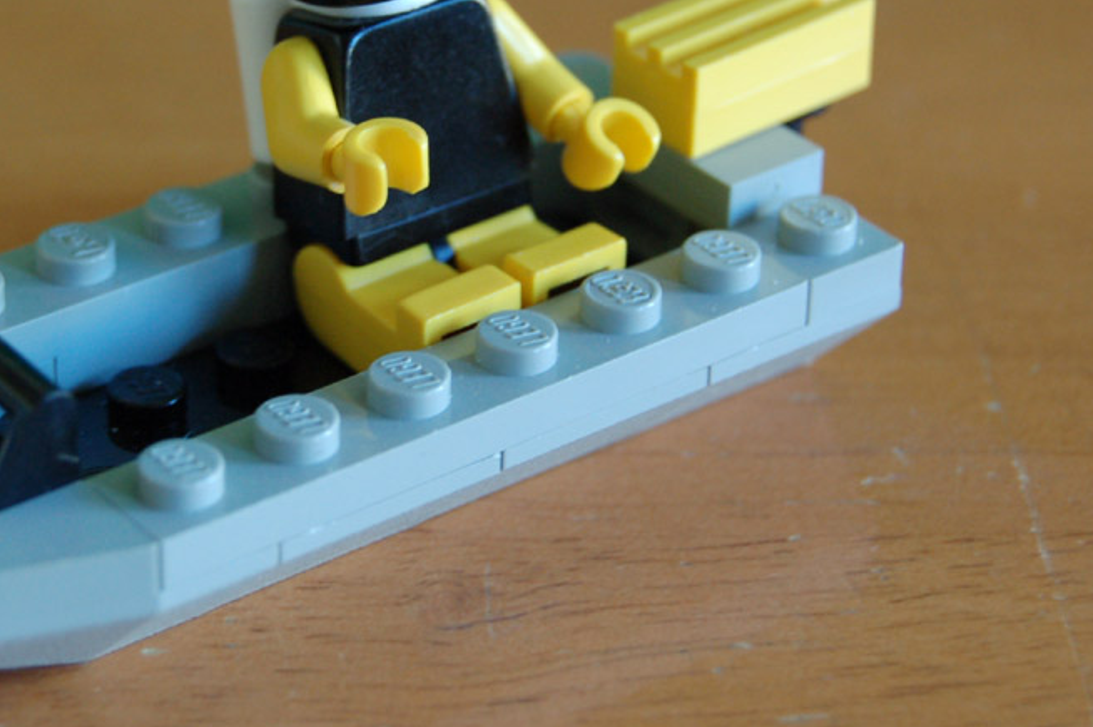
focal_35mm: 124
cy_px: 197
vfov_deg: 11.0
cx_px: 306
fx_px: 3759
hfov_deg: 16.5
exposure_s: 1/15
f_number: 5.3
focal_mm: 45
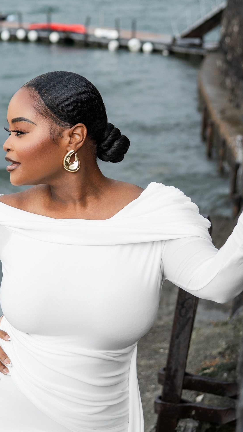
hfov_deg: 16.6
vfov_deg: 29.3
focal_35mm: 72
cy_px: 220
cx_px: 34
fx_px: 825
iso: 200
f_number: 2.8
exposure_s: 1/80
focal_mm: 35
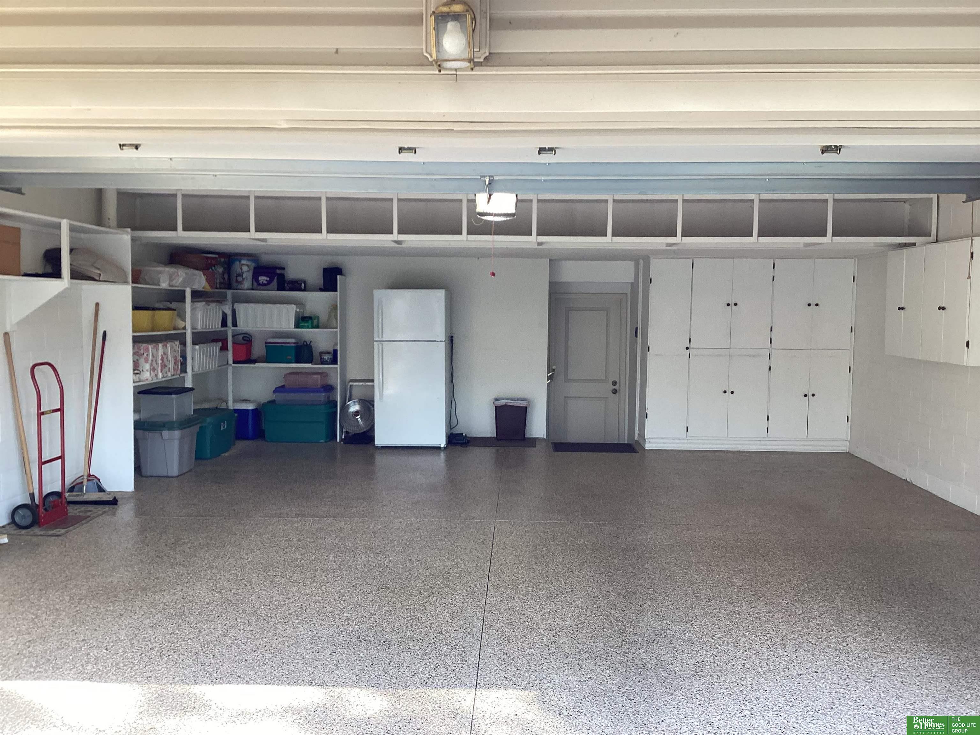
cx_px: 490
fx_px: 878
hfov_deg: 58.4
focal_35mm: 31
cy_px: 368
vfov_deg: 45.4
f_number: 2.4
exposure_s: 1/120
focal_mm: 3.3
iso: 50
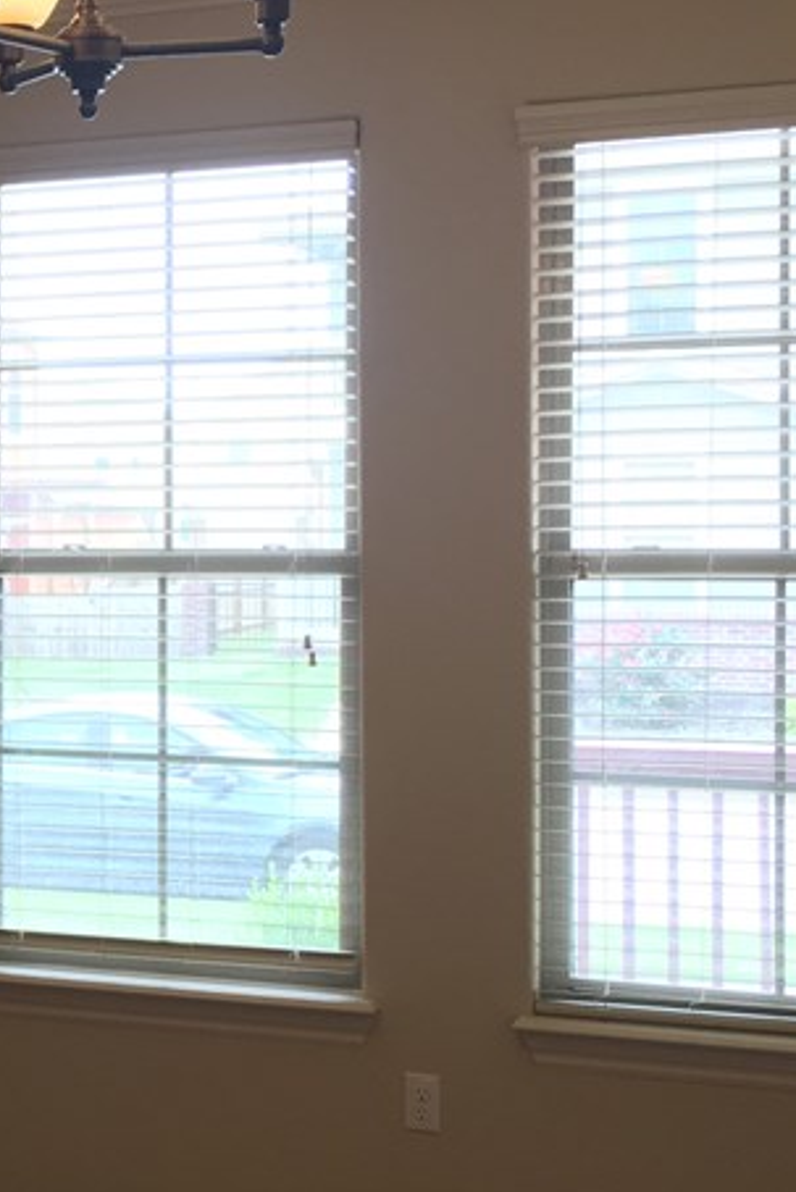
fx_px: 2253
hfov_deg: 19.0
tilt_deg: -1.8
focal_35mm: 68
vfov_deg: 29.6
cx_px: -137
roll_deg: +1.0
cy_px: 583
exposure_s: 1/30
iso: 40
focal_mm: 4.15
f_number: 2.2
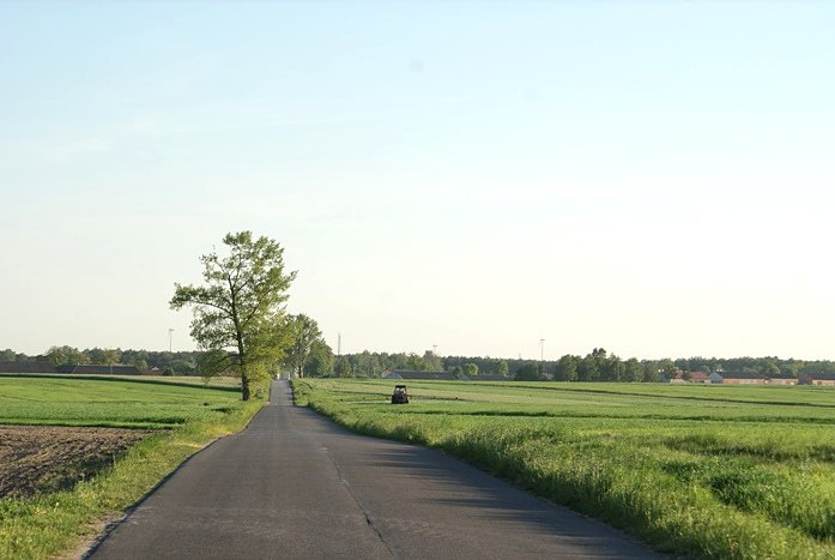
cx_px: 418
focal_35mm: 105
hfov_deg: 19.4
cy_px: 280
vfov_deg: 13.1
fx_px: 2439
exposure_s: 1/125
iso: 100
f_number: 8
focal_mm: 70
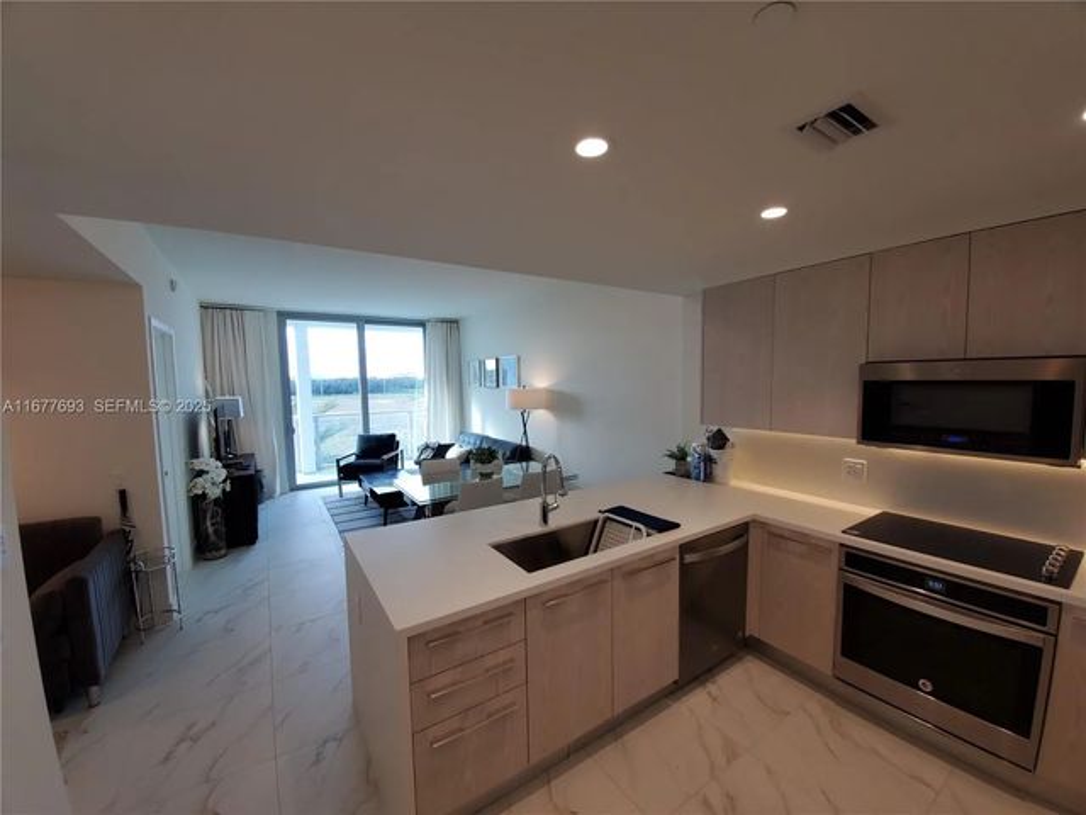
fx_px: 408
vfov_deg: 89.9
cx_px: 543
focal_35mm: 13
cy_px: 408
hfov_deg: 106.2
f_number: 2.2
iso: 64
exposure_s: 1/60
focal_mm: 1.8
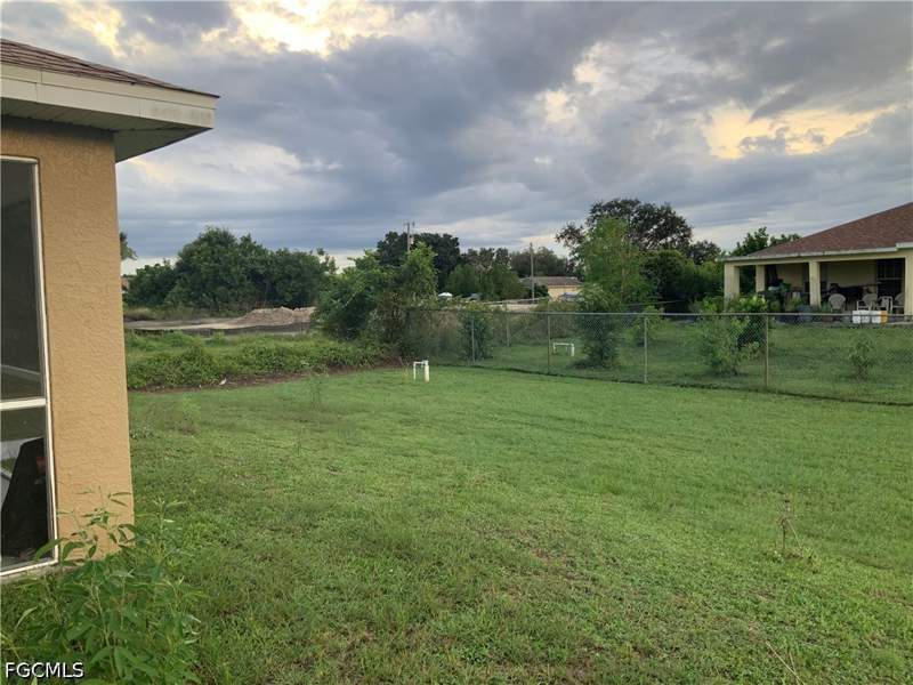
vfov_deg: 48.2
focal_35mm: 29
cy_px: 342
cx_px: 456
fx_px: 765
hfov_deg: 61.7
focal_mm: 3
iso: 16
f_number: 1.8
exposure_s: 1/318
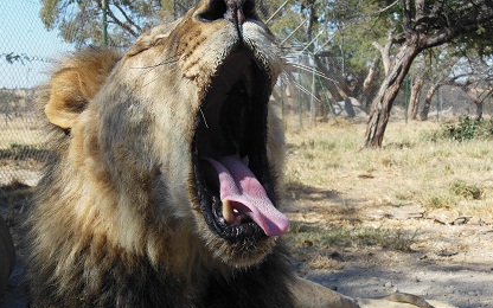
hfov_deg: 33.5
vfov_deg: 21.3
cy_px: 139
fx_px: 820
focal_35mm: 61
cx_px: 248
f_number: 4.1
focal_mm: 10.2
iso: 125
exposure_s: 1/500
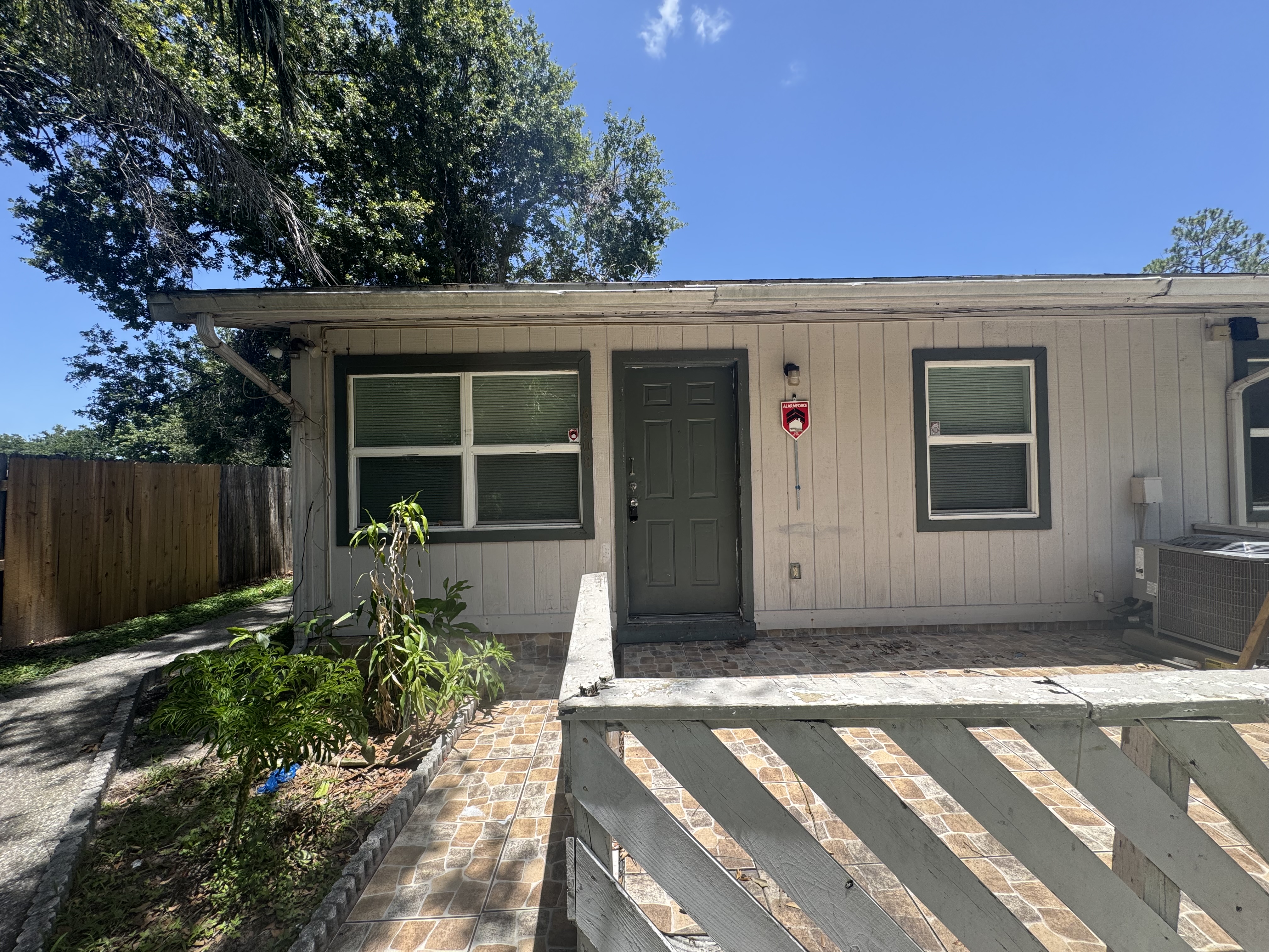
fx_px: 513
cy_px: 476
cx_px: 634
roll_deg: +1.0
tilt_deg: +0.5
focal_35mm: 14
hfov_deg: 102.1
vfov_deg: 85.7
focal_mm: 2.22
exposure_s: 1/591
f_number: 2.2
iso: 50
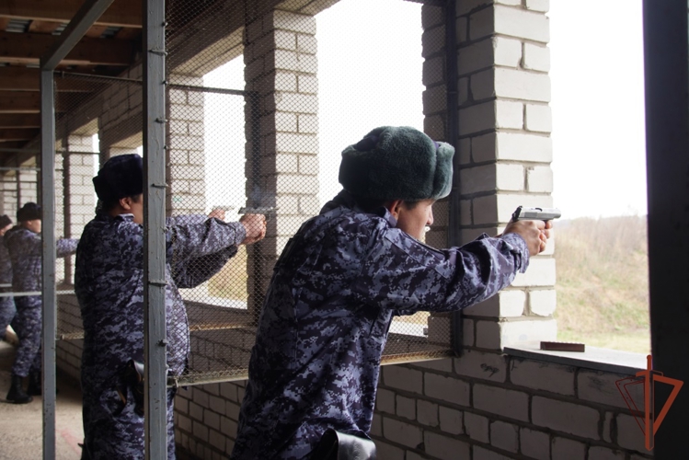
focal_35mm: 40
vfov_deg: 33.0
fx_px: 775
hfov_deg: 47.9
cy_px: 230
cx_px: 344
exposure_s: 1/60
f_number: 4.5
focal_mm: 27
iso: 125
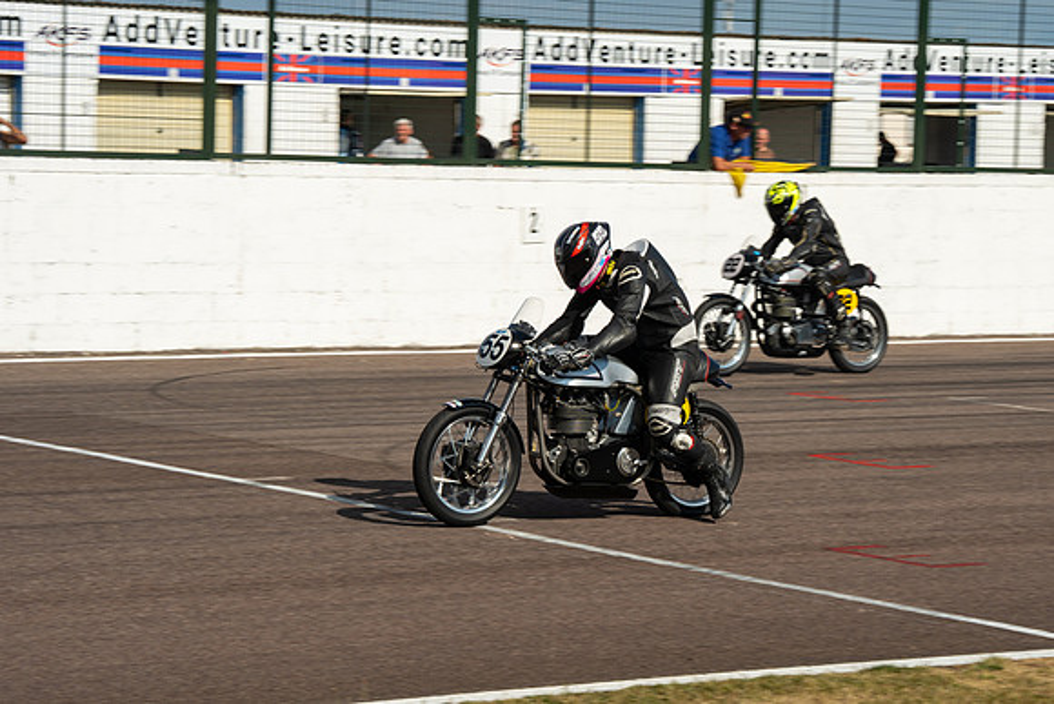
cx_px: 597
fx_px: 3748
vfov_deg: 10.7
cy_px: 348
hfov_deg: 16.0
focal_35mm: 128
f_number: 13
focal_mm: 110
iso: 125
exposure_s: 1/320
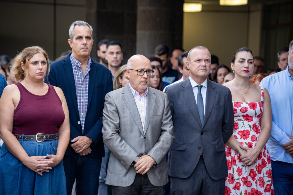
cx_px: 146
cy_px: 98
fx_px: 1269
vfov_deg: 8.8
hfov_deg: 13.2
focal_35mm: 156
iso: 400
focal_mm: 156
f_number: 4
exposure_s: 1/250
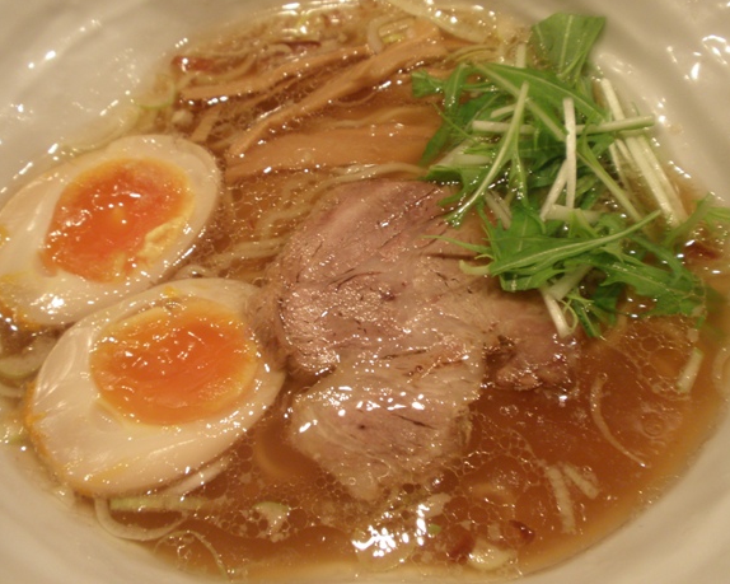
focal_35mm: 39
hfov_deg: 46.8
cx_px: 369
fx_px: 842
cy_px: 289
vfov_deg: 38.2
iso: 100
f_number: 3.5
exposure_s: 1/4
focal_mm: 6.6
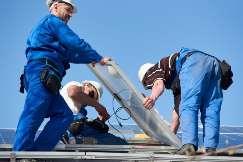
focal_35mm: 177
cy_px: 76
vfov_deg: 7.8
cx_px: 127
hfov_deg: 11.6
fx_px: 1195
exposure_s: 1/1600
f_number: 4
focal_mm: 155
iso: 100
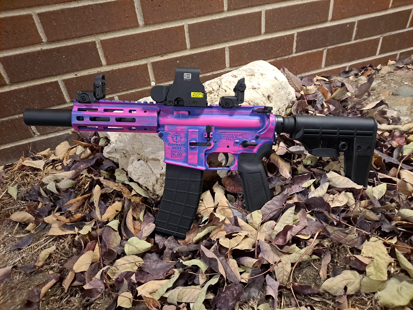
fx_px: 298
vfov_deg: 54.9
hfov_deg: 69.4
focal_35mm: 25
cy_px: 155
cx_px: 206
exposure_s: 1/20
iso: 500
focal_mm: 4.6
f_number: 2
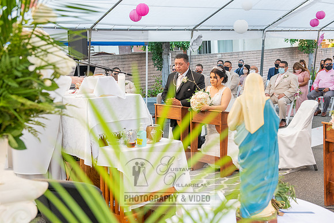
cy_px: 111
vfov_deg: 26.0
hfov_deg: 38.1
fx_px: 483
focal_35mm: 52
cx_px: 167
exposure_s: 1/125
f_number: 6.3
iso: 800
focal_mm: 48
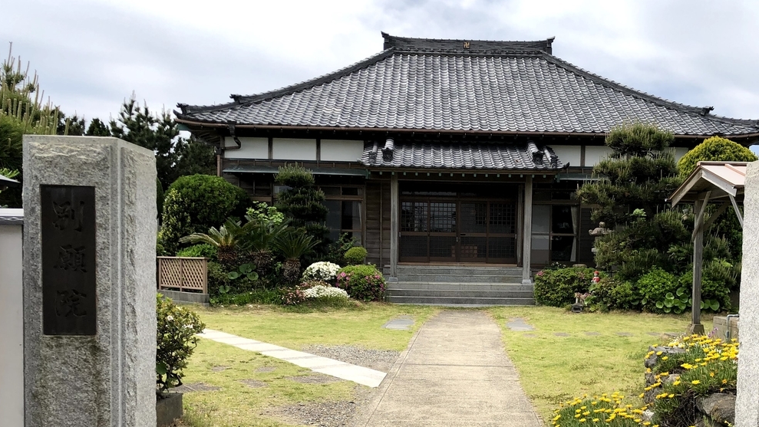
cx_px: 455
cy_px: 307
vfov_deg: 31.6
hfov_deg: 53.6
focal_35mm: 37
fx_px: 745
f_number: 1.8
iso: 20
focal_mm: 4
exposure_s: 1/1656
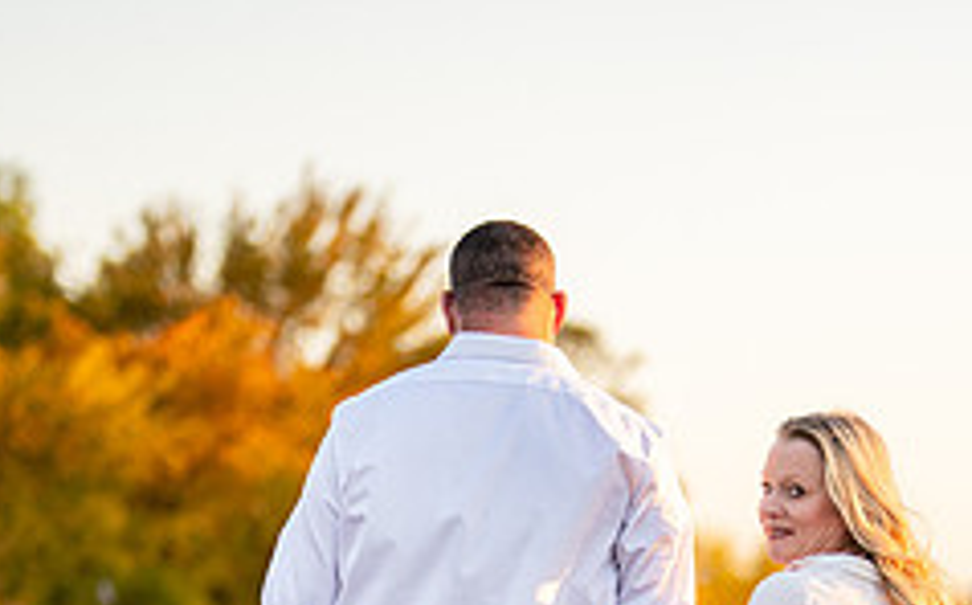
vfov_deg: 7.9
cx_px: 714
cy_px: 899
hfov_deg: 12.9
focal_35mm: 162
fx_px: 4285
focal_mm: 50
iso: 160
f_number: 1.2
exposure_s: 1/1600
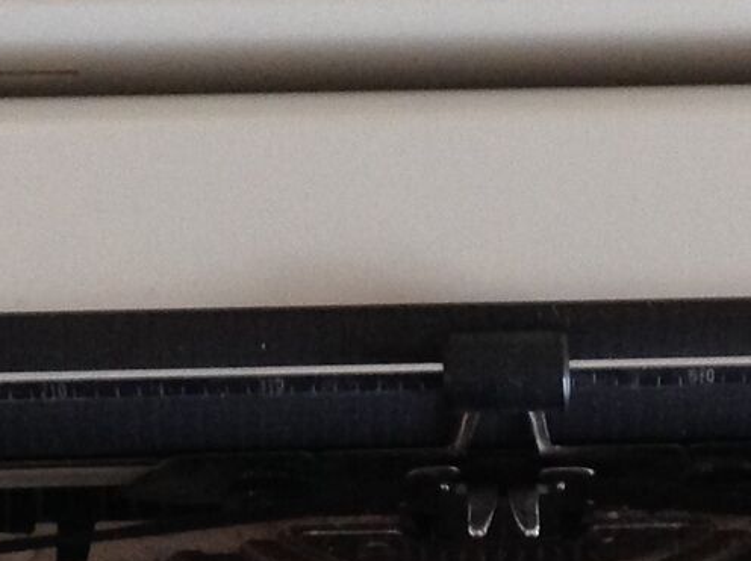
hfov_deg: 14.0
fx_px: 3056
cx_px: 424
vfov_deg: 10.5
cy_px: 150
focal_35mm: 141
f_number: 2.4
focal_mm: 4.28
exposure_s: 1/15
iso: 160
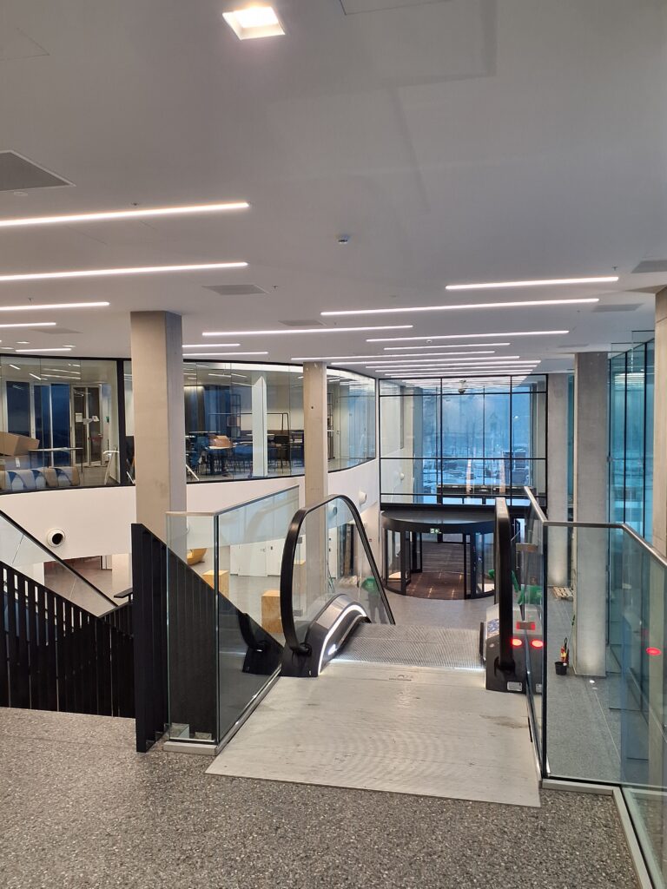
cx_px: 334
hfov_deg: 51.4
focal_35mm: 27
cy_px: 444
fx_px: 694
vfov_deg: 65.3
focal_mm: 3.58
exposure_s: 1/50
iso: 100
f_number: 1.9
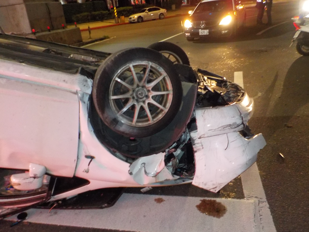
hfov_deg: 60.0
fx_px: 268
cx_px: 154
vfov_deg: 46.8
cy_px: 116
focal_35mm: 30
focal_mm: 4.1
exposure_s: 1/10
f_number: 3.3
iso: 800
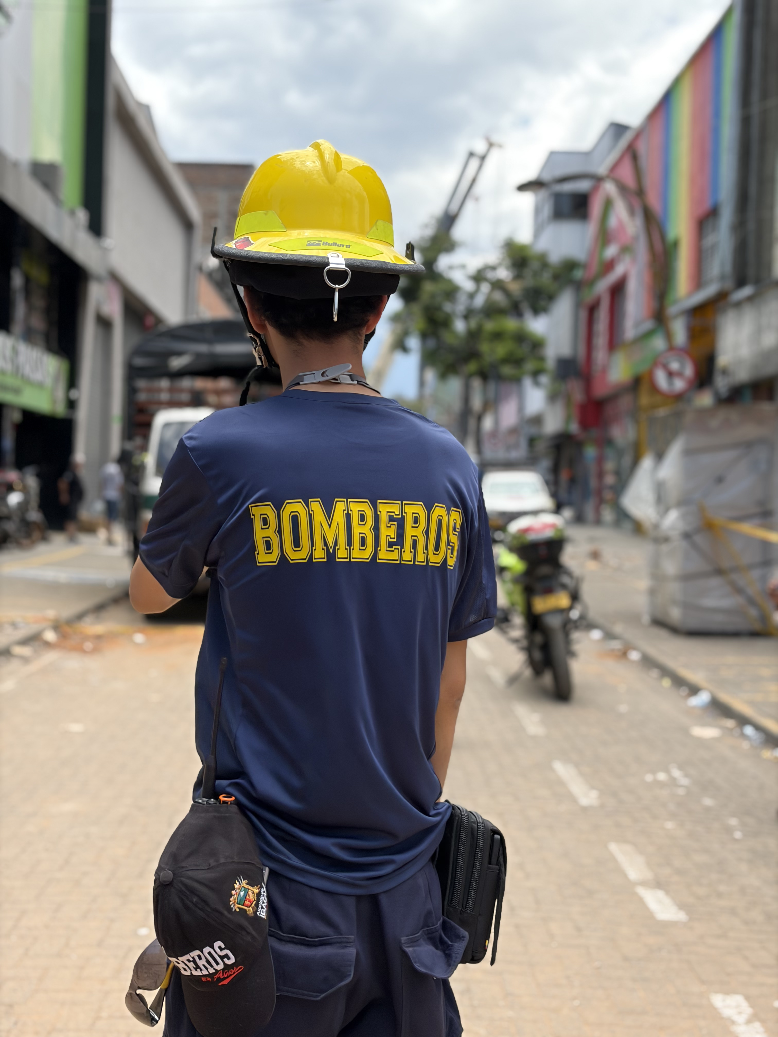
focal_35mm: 52
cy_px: 518
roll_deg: -1.4
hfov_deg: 28.0
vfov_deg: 36.8
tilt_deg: -0.4
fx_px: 1558
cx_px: 389
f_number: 1.6
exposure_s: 1/1312
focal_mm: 5.96
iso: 50
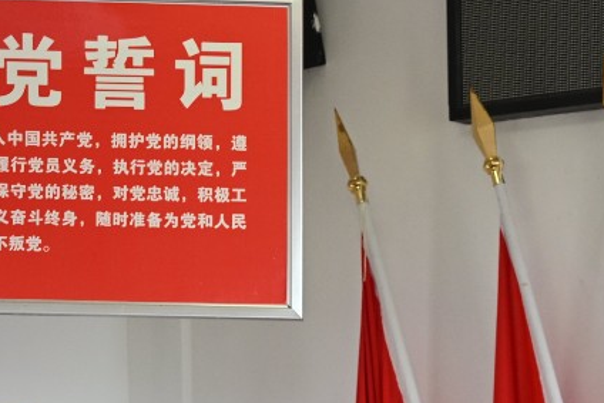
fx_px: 2786
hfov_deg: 12.2
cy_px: 722
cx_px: 680
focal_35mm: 166
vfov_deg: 8.0
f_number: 4
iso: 400
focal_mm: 44
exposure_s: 1/100
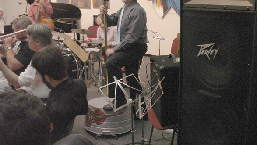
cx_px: 128
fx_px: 266
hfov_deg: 51.6
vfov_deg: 30.3
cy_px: 58
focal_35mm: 39
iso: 160
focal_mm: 5.86
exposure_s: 1/40
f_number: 2.8
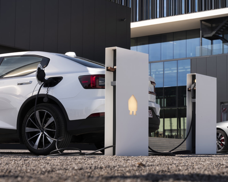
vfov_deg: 16.9
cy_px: 91
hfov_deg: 21.0
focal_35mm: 91
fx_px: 614
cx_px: 120
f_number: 13
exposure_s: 1/60
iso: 100
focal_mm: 110
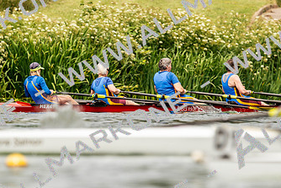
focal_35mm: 1041
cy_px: 89
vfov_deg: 1.3
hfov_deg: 2.0
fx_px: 8129
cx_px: 162
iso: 200
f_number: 6.3
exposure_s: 1/2000
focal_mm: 600
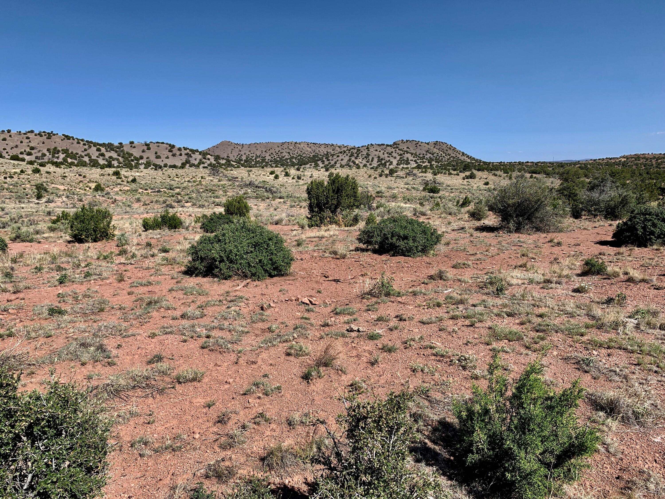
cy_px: 250
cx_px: 332
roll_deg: +1.7
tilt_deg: -9.0
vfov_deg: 53.1
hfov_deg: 67.3
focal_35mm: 26
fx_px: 499
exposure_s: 1/2545
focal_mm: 4.25
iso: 25
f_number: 1.8
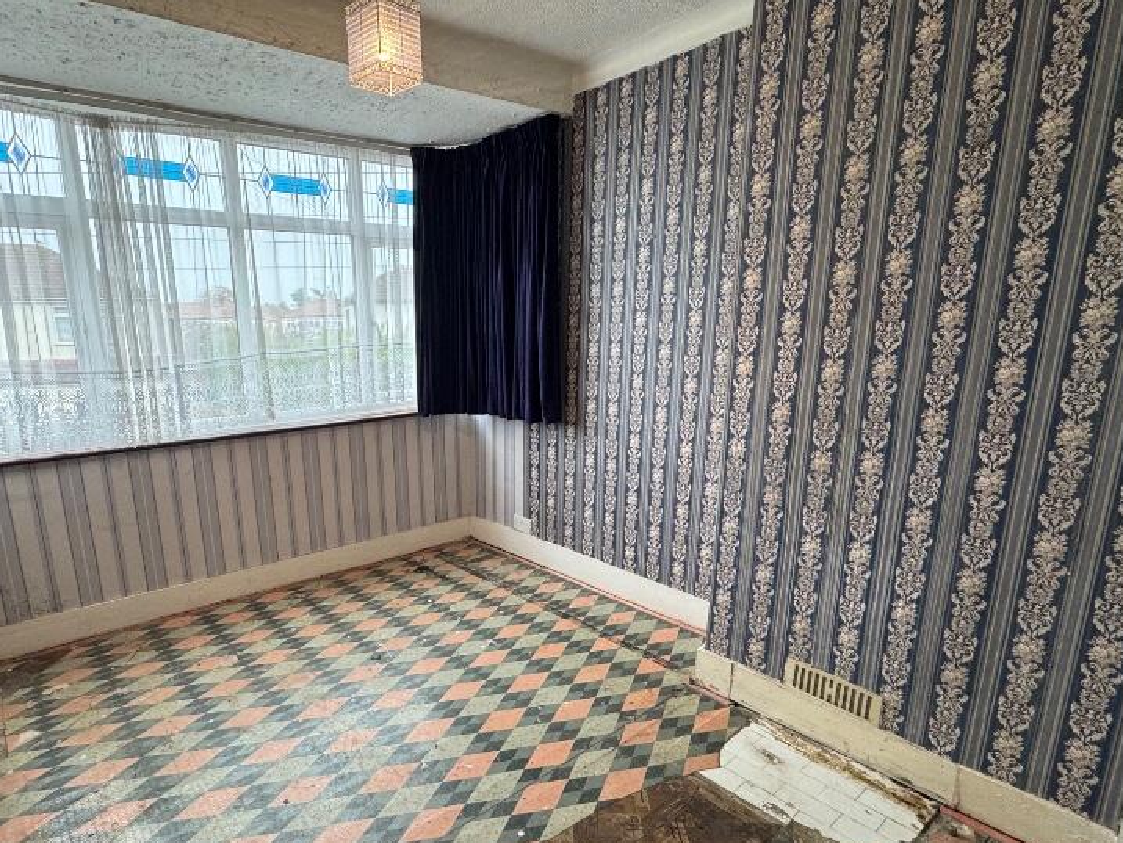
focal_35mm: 20
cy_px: 475
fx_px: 649
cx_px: 464
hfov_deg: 81.0
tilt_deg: -13.0
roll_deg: +1.2
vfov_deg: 65.7
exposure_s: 1/100
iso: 200
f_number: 2.2
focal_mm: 2.22
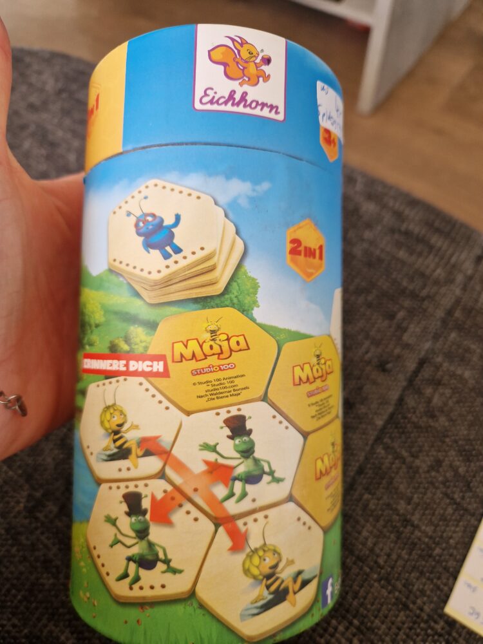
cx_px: 242
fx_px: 428
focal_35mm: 23
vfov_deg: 73.9
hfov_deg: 58.9
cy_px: 322
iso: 50
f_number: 1.8
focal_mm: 5.4
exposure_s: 1/195
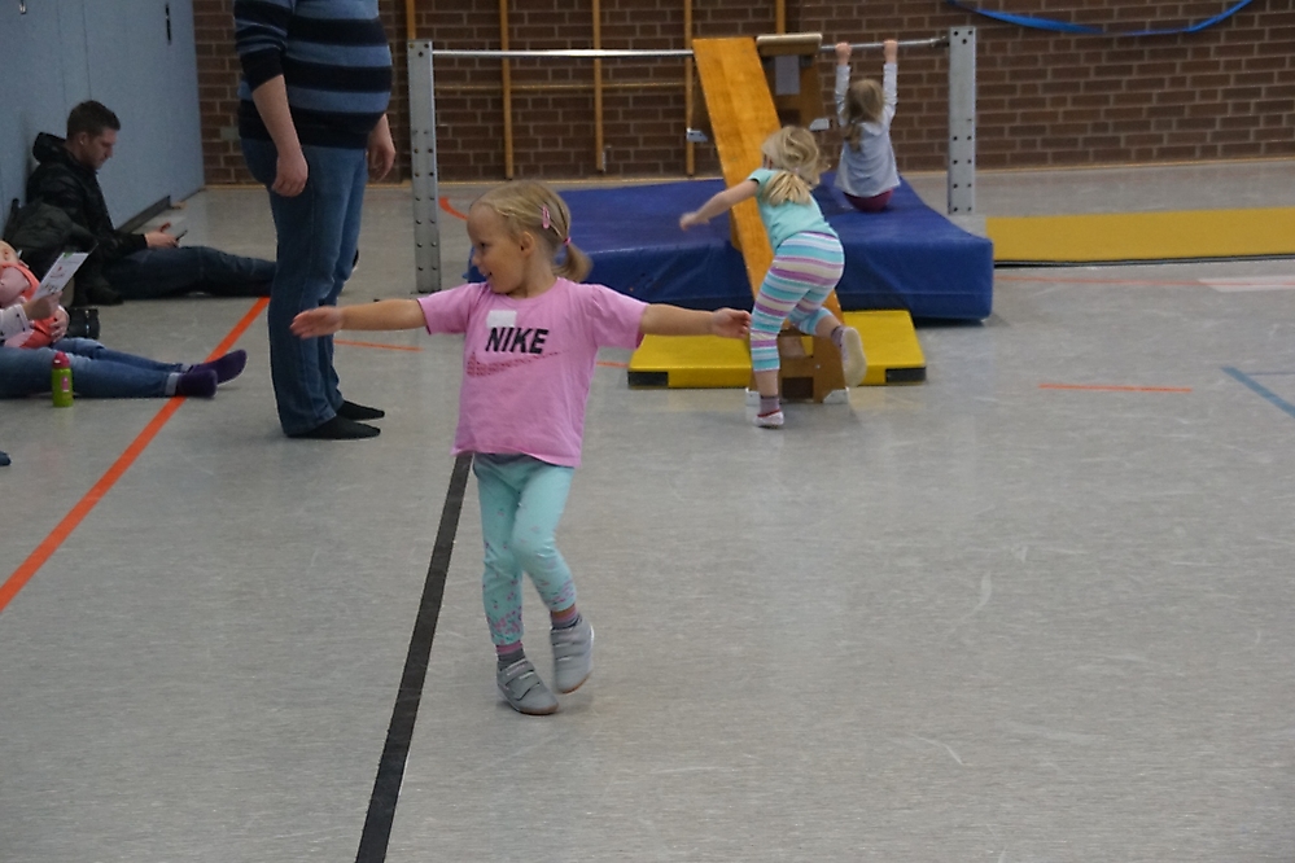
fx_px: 2967
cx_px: 648
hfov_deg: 24.6
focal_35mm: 82
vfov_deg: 16.6
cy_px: 432
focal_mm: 55
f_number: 5
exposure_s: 1/100
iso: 2500
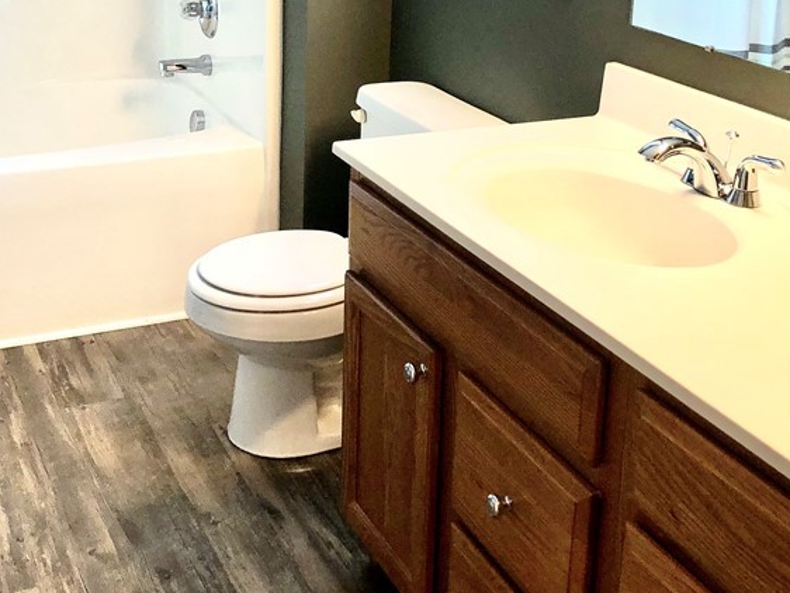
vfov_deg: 28.0
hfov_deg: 37.4
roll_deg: -0.5
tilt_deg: -16.0
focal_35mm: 51
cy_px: 122
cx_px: 332
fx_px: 1164
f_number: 1.8
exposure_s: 1/120
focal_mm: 3.99
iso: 40
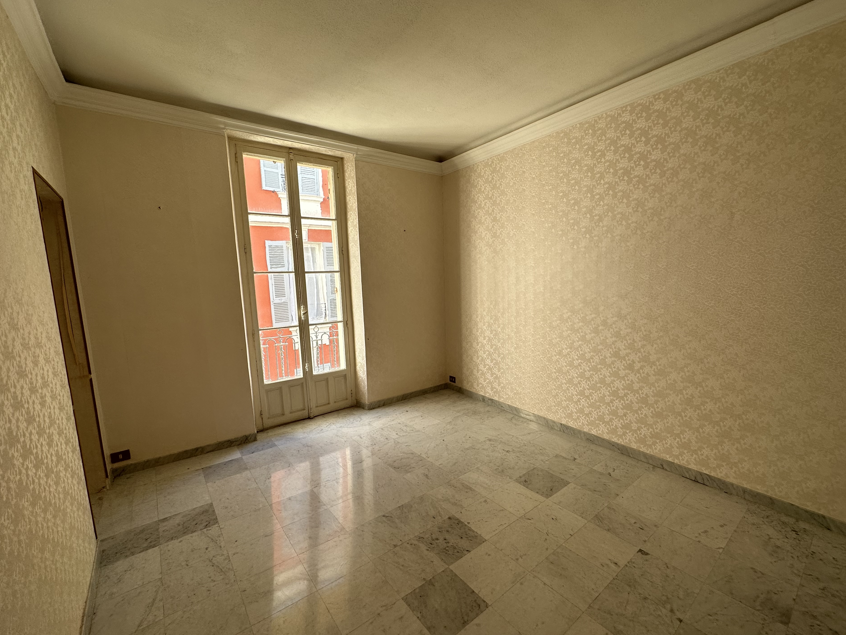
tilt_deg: -8.1
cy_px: 325
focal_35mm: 15
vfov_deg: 81.7
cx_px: 436
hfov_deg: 98.1
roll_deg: +1.8
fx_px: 367
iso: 40
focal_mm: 2.22
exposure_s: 1/99
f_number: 2.2
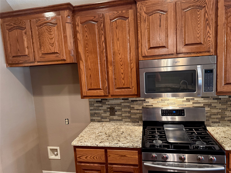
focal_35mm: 24
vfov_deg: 56.8
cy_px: 86
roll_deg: +2.7
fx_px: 160
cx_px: 116
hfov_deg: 71.6
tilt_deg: -7.4
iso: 640
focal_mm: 6.76
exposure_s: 1/40
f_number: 1.78
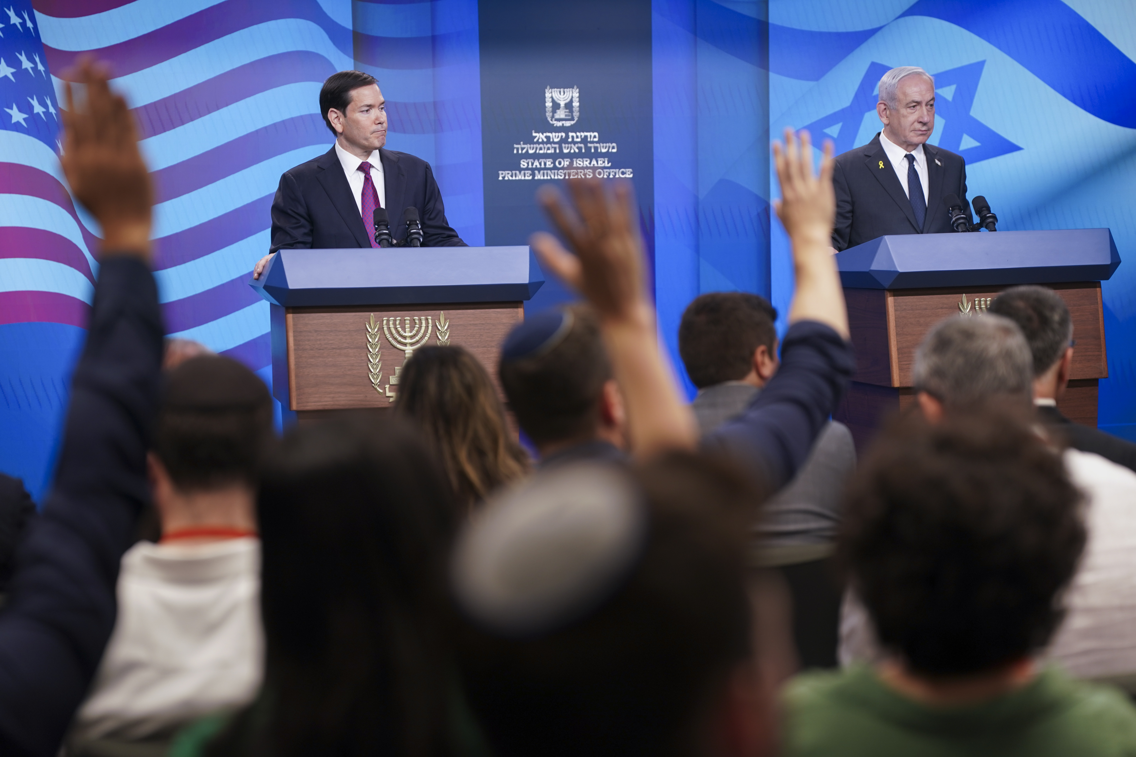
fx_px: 2209
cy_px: 378
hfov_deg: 28.8
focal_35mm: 70
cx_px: 568
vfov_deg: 19.5
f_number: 2
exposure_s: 1/200
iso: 250
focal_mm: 70
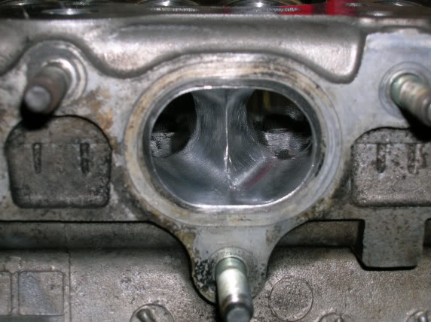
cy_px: 161
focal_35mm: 63
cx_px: 216
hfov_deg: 30.7
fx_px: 784
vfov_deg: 23.3
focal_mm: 10.4
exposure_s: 1/60.1
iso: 50
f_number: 3.6
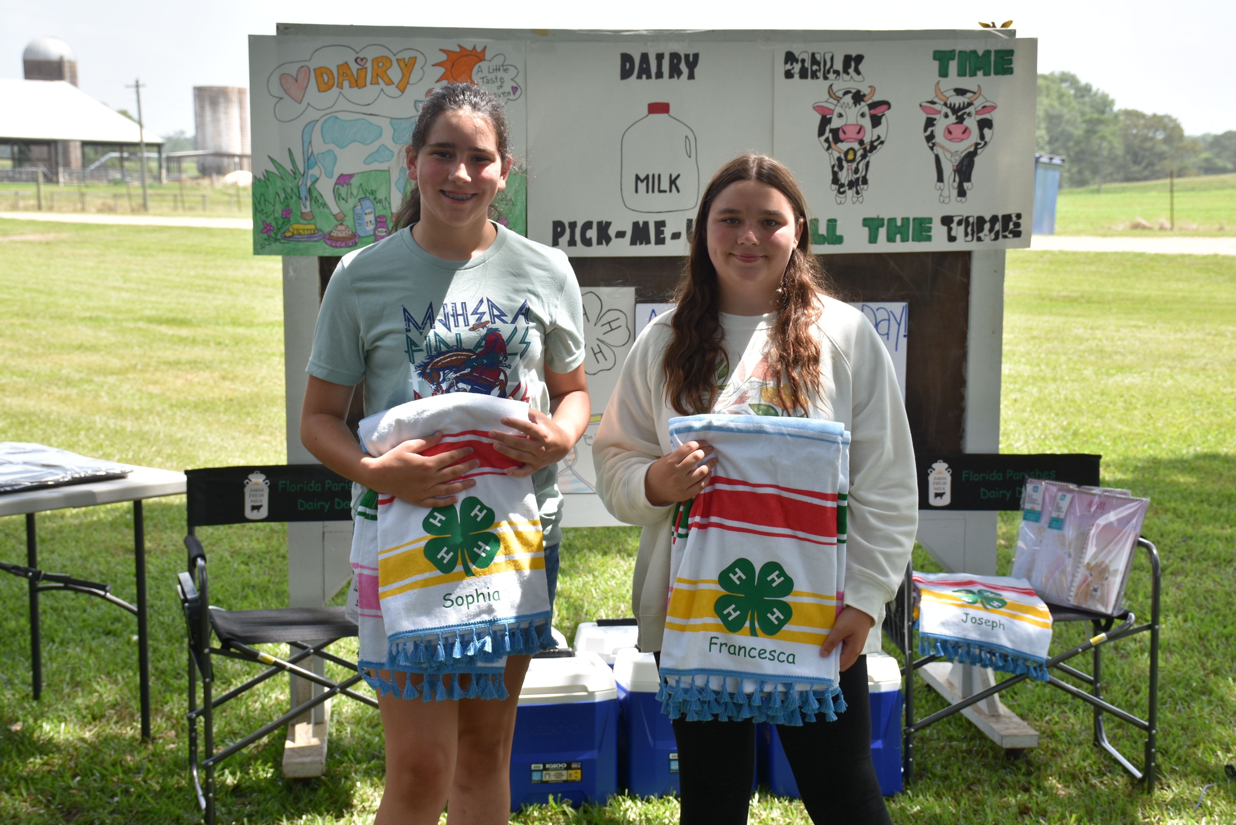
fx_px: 2060
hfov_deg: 33.4
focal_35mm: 60
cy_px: 412
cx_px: 618
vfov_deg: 22.6
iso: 200
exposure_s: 1/250
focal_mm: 40
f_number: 8
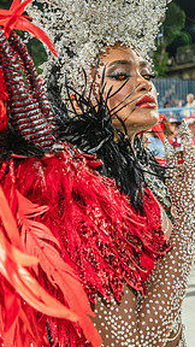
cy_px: 113
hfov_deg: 24.4
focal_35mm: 49
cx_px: 81
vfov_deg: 41.5
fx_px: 450
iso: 1800
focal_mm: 30
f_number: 4
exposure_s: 1/320
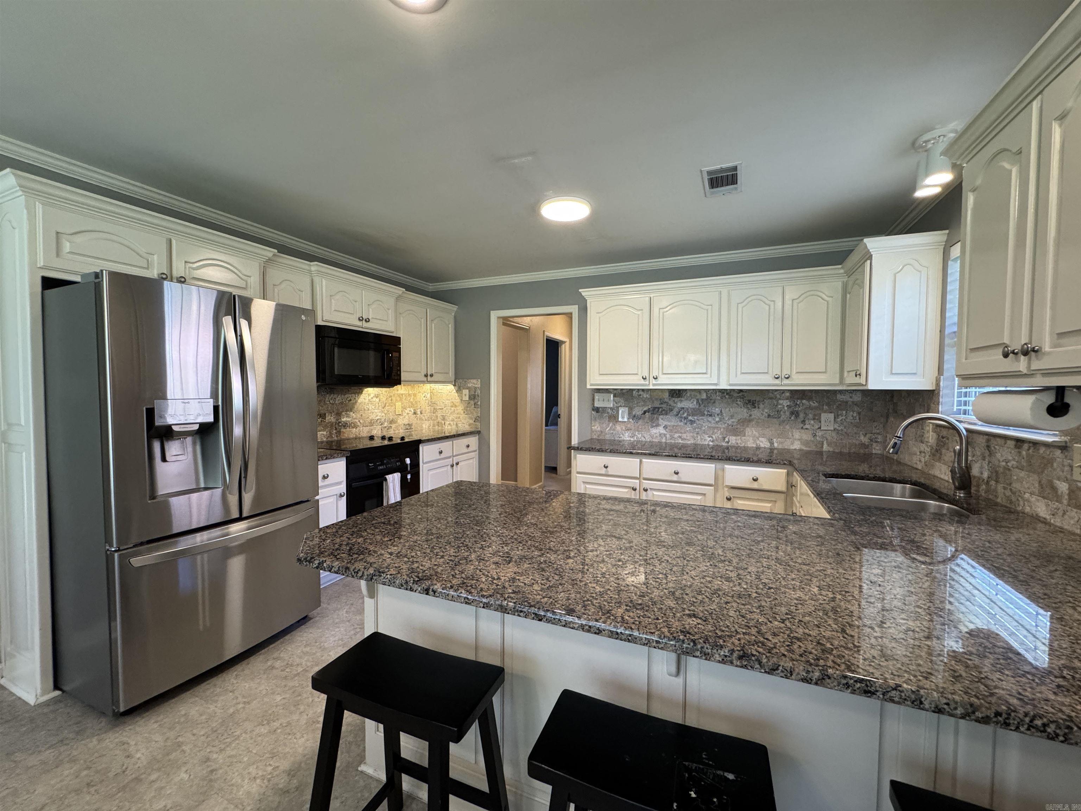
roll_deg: +0.0
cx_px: 540
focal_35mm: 14
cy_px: 406
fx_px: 437
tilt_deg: -2.6
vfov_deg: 85.7
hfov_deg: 102.1
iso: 250
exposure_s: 1/120
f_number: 2.2
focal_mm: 2.22
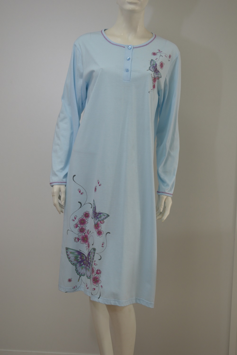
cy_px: 178
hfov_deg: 25.8
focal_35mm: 52
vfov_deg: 37.9
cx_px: 118
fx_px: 518
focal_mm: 35
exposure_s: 1/30
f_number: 5
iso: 220
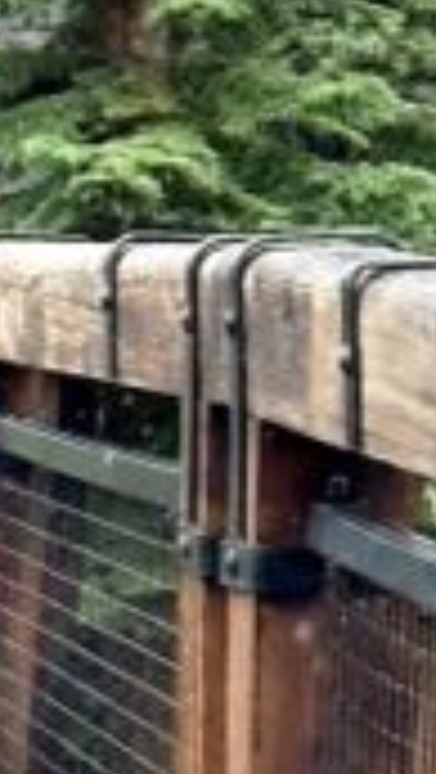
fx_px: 5805
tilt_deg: +3.0
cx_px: -719
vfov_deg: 7.6
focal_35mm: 283
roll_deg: -0.4
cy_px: 128
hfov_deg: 4.2
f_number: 1.78
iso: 64
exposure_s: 1/1062
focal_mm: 6.86
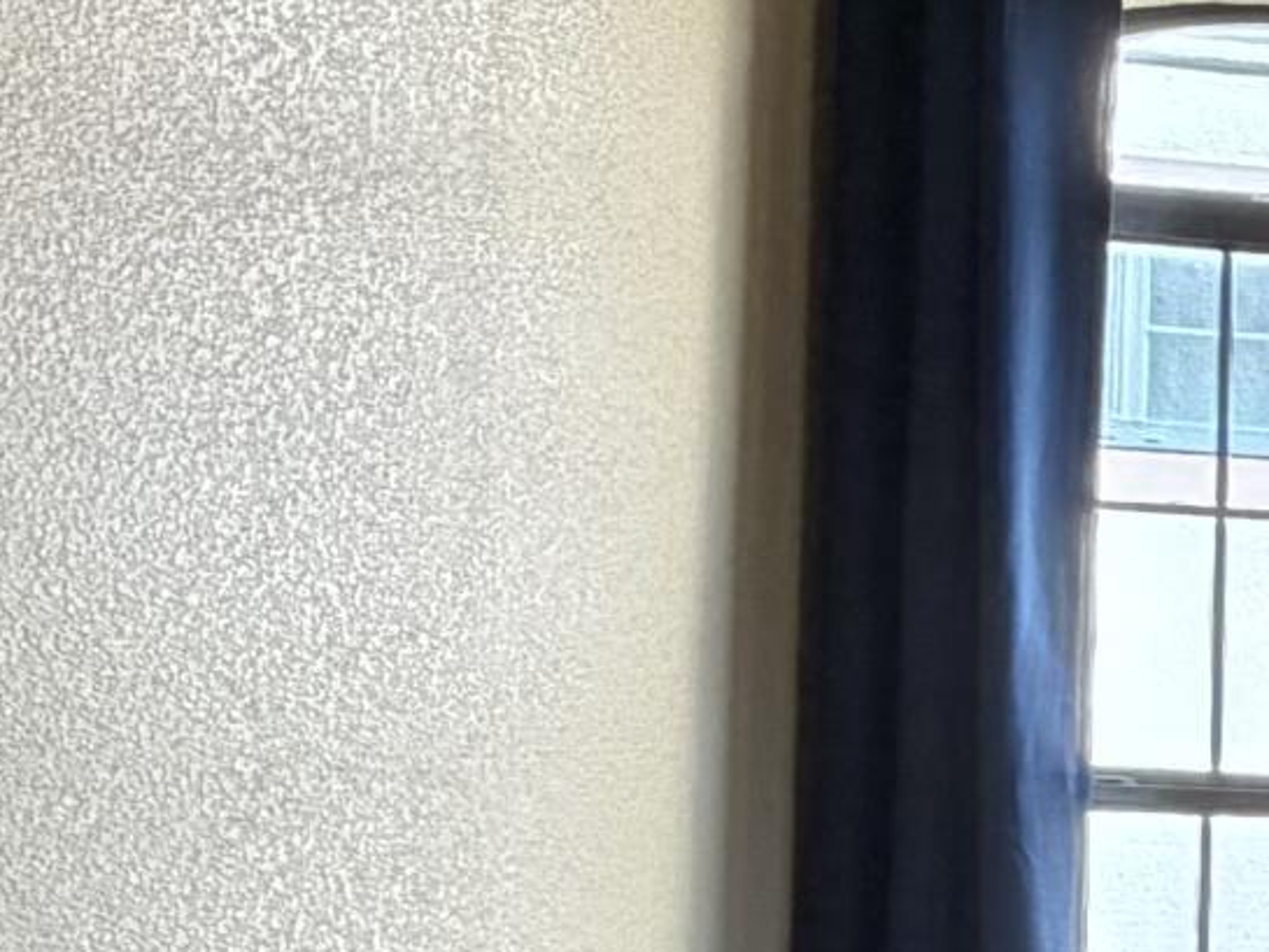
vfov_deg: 18.7
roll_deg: -3.0
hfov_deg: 16.8
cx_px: 2713
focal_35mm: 77
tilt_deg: -2.3
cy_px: 940
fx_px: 2823
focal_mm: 2.22
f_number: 2.2
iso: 250
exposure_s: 1/121
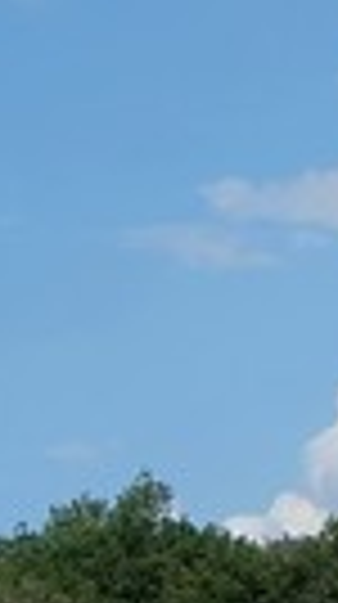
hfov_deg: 5.1
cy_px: 1346
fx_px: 3711
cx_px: -306
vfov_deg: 8.6
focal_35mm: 232
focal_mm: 22.2
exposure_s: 1/420
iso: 400
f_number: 13
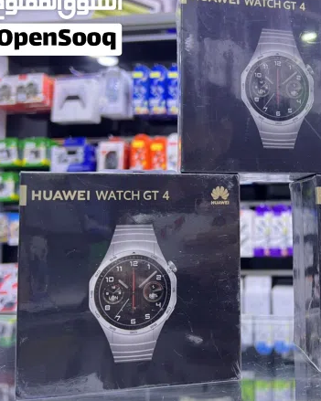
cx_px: 260
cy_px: 187
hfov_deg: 38.5
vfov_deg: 49.1
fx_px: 440
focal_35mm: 37
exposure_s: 1/50
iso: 80
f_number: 1.5
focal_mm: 5.7
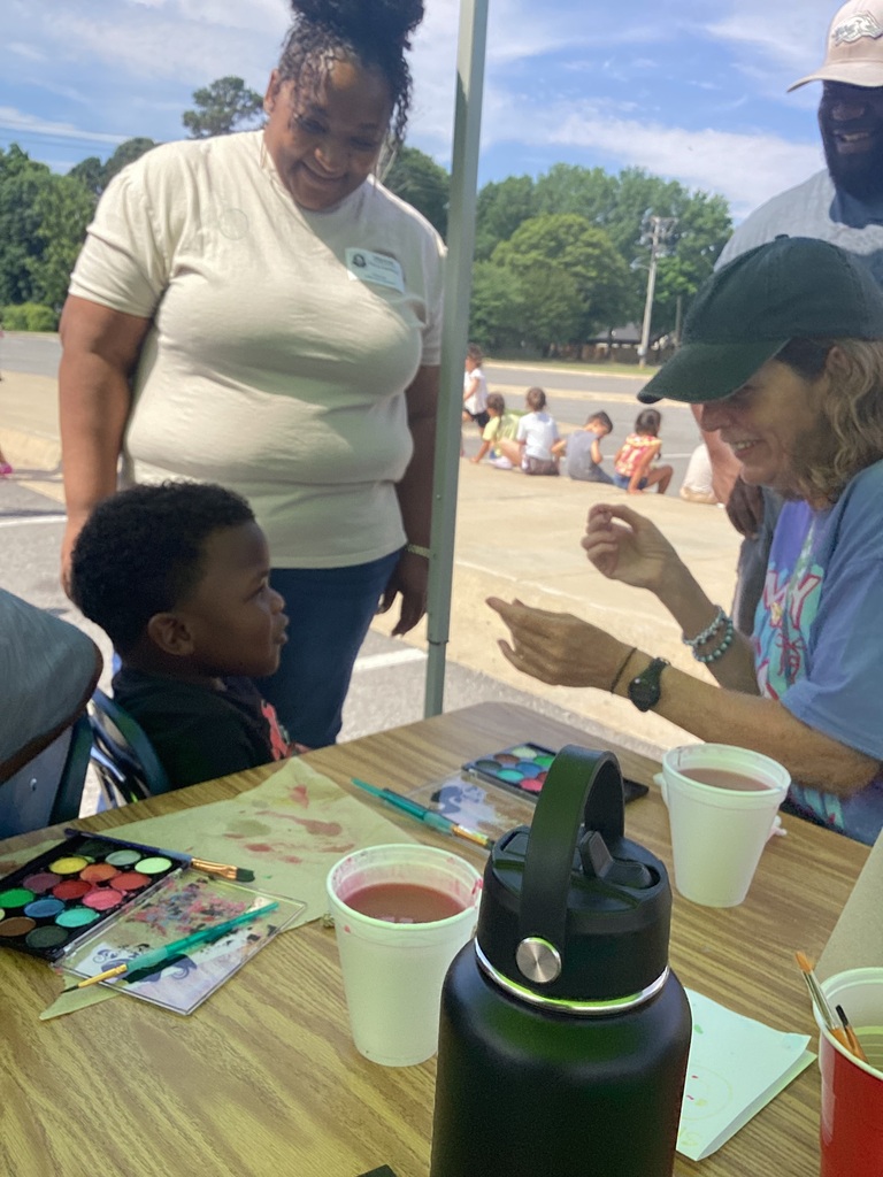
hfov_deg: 45.4
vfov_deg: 58.4
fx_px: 1054
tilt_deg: -14.0
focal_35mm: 31
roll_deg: -3.3
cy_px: 588
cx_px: 442
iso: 25
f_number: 2.4
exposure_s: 1/727
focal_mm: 3.3
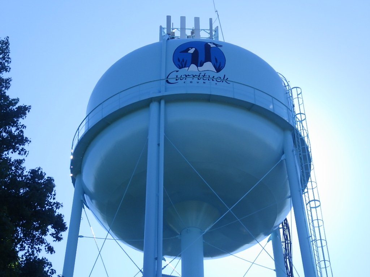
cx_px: 185
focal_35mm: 77
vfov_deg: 19.1
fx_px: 823
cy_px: 138
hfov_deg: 25.3
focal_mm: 13.7
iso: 125
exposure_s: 1/320
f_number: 5.8
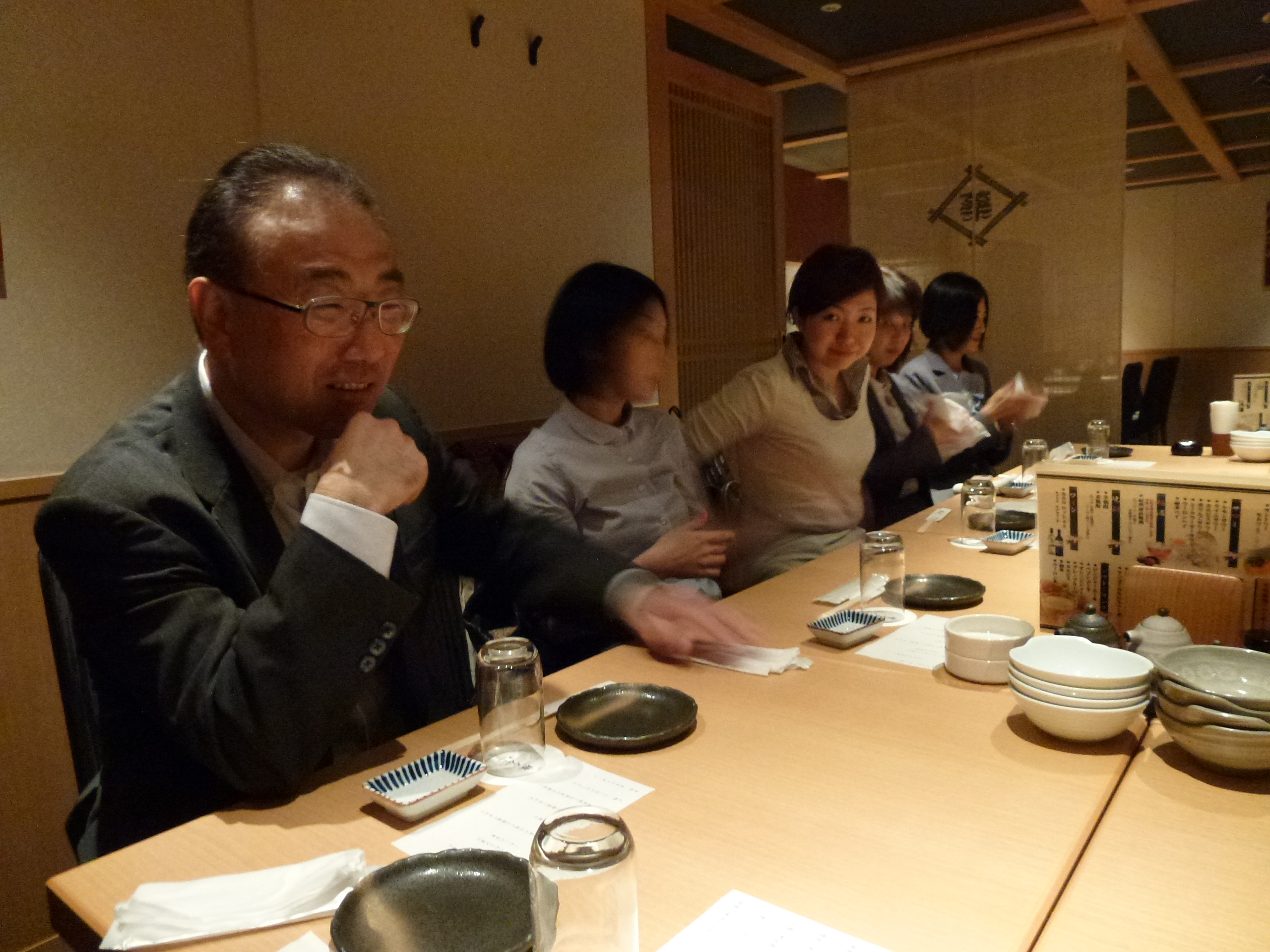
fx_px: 881
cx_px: 635
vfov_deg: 56.8
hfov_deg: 71.6
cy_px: 476
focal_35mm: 24
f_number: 3.3
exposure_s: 1/5
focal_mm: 4.3
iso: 400
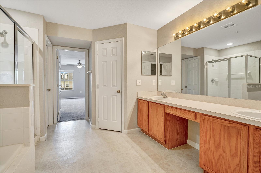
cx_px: 130
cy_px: 86
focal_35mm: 16
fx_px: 116
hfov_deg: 96.8
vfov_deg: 73.7
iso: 800
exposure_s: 1/80
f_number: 7.1
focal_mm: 16
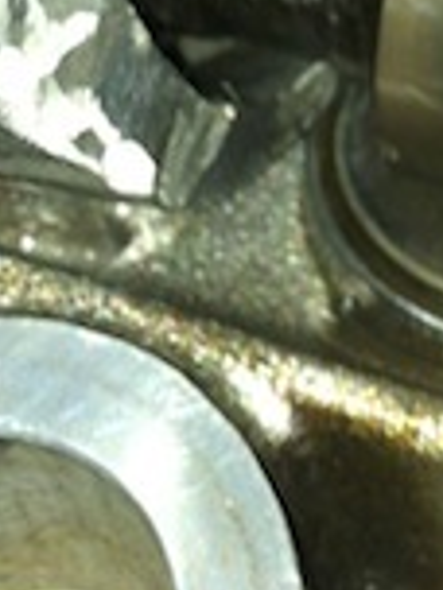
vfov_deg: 13.7
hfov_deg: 10.7
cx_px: 245
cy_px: -217
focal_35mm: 138
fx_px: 2355
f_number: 2.8
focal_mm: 3.85
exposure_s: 1/17
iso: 80
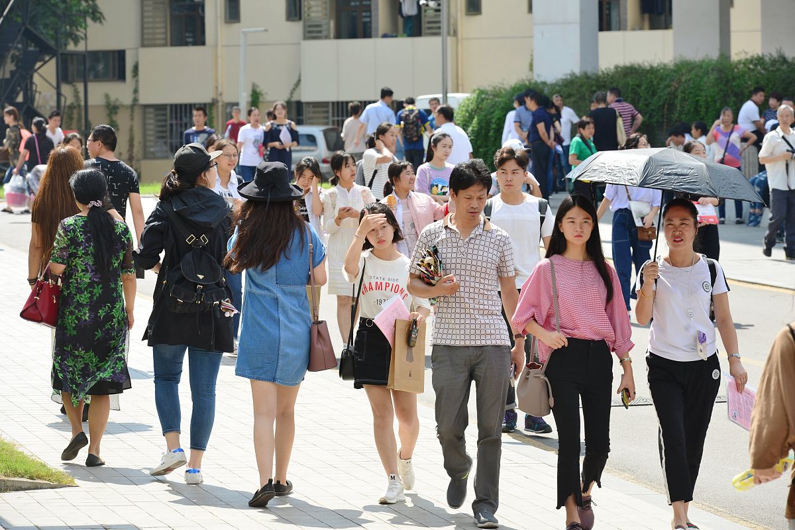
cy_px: 265
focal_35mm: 155
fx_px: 3423
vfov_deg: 8.9
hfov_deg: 13.2
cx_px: 398
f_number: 9
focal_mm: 155
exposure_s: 1/320
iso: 280
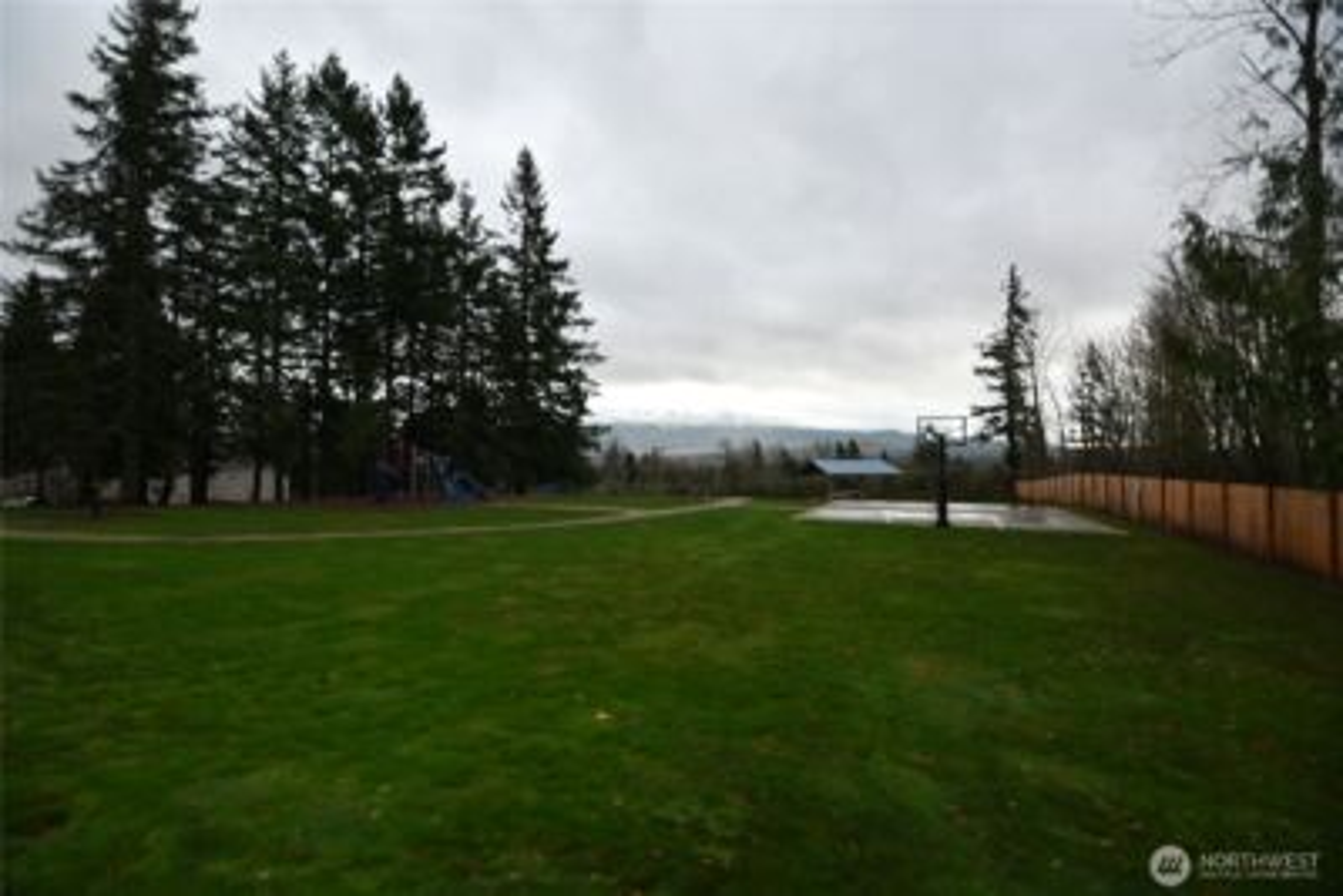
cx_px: 672
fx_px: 560
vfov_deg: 77.4
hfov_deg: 100.4
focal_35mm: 15
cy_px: 448
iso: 140
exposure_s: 1/200
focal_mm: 10
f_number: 3.5
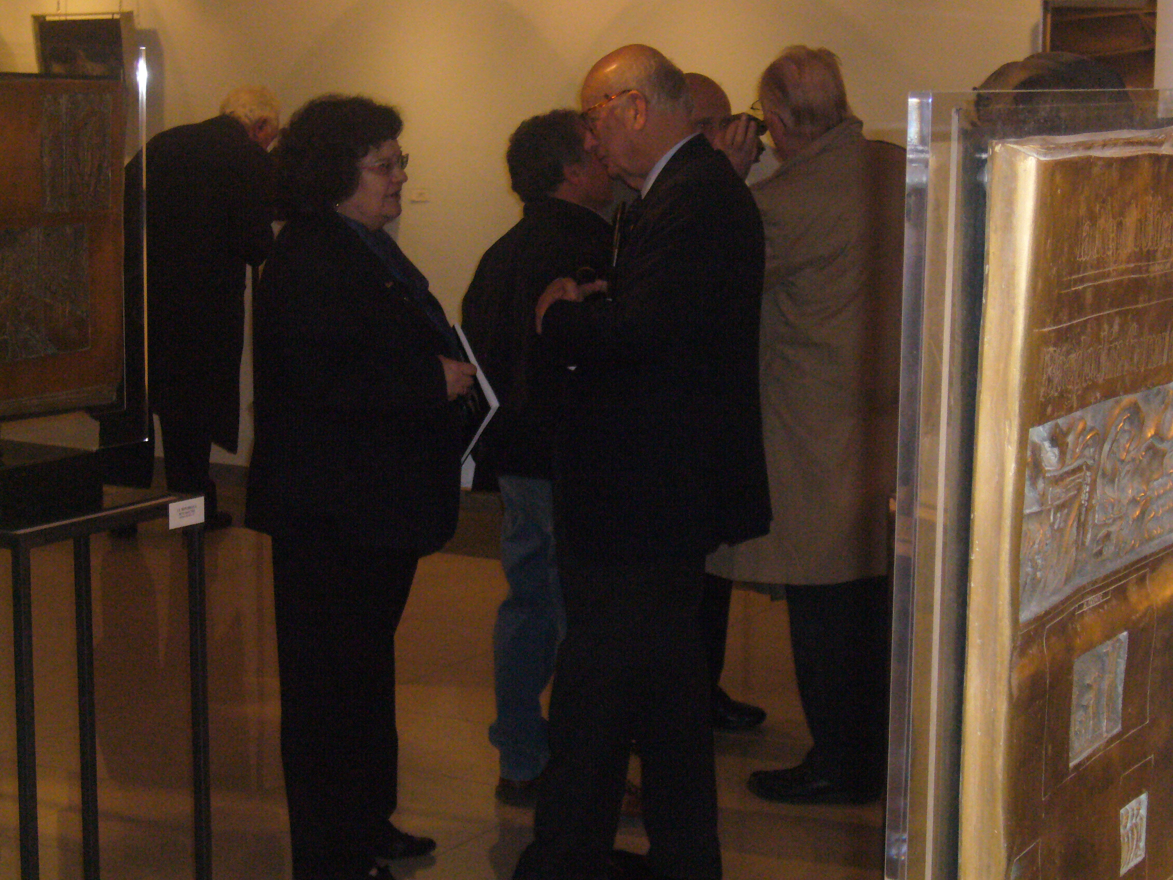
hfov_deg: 26.3
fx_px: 2508
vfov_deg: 19.9
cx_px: 586
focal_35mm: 74
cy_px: 440
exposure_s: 1/60
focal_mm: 12.2
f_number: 4.1
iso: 400
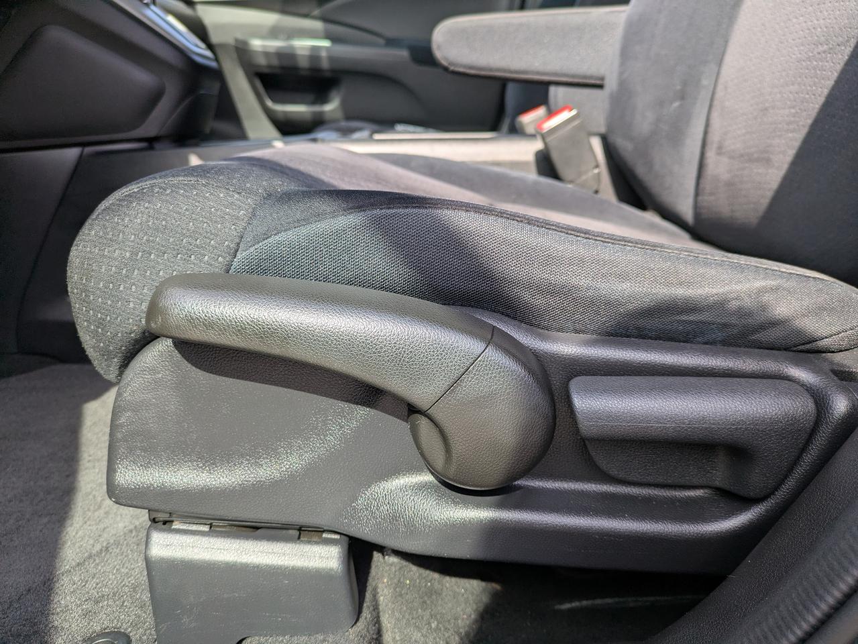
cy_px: 322
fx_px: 620
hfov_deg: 69.4
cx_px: 429
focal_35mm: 25
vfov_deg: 54.9
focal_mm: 5.43
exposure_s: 1/401
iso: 43
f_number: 1.89
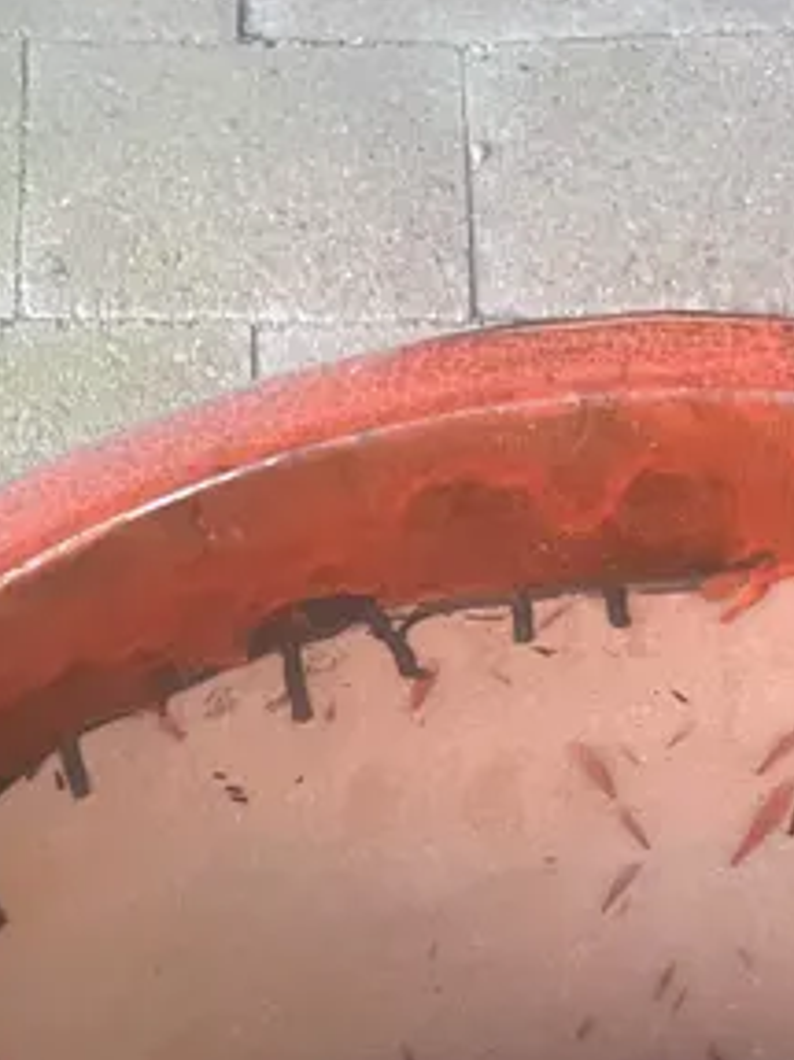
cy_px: 1632
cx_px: 691
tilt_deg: -71.2
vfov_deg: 17.5
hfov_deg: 14.7
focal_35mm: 100
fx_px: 3061
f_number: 1.8
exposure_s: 1/60
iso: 100
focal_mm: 3.99
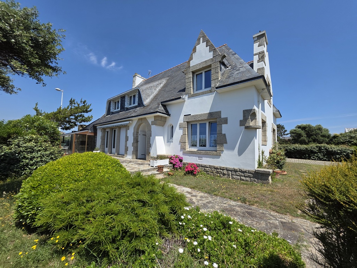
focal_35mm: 13
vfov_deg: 89.9
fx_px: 134
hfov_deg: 106.2
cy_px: 134
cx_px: 178
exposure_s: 1/2503
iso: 40
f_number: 1.9
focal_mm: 2.2
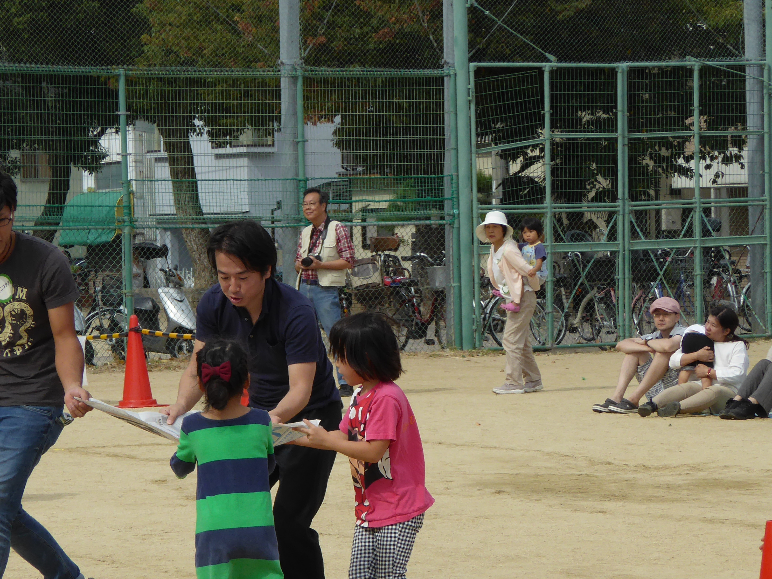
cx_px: 285
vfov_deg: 8.4
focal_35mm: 176
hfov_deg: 11.2
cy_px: 433
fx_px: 3925
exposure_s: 1/640
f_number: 5
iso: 100
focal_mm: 17.5
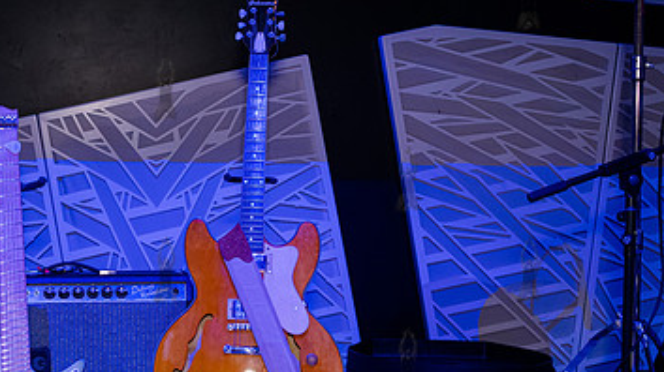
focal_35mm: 63
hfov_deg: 32.6
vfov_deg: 19.0
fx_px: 1108
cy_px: 268
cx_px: 150
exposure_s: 1/400
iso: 10000
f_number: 3.5
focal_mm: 35
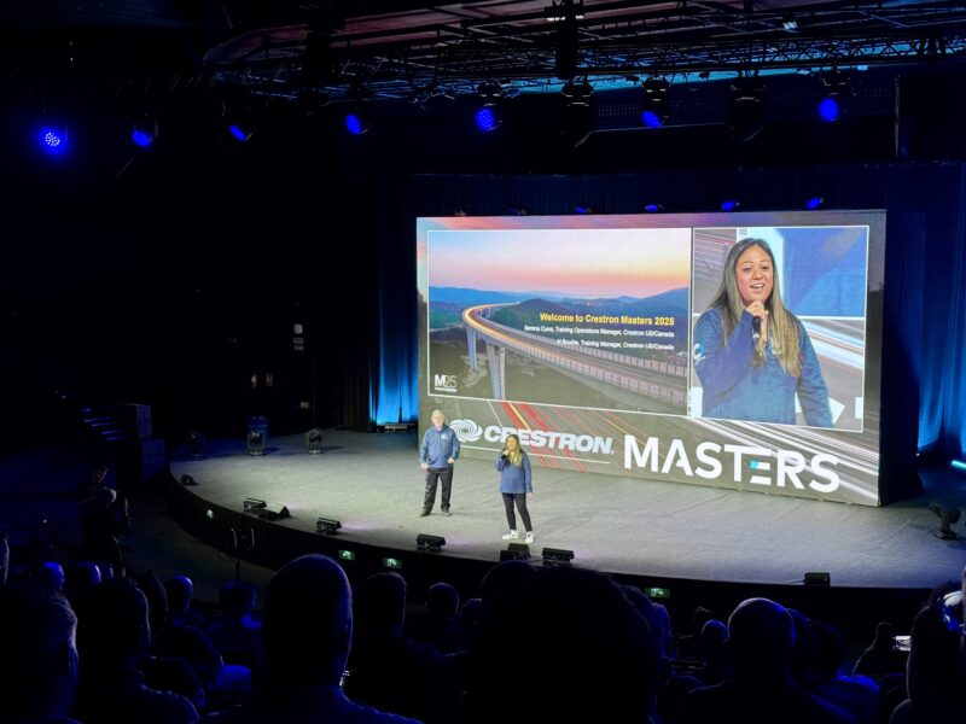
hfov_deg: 39.7
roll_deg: +0.1
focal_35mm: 48
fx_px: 1339
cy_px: 362
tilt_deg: -5.3
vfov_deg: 30.3
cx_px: 483
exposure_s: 1/48
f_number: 1.78
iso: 250
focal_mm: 6.76
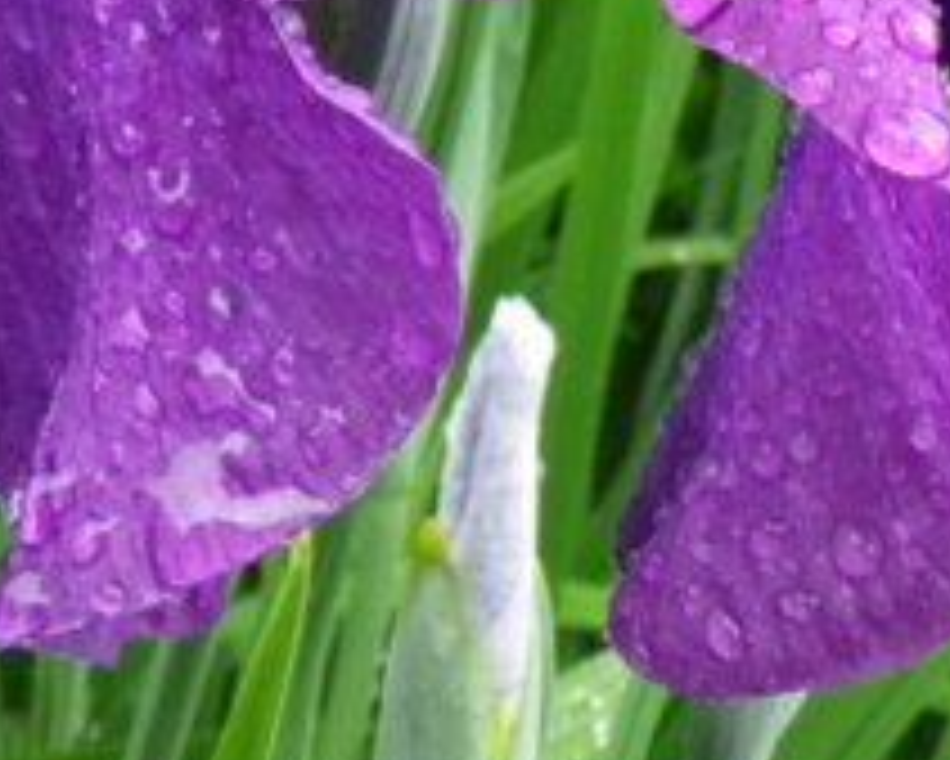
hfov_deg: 15.3
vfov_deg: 11.8
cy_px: -342
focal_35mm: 126
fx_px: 3544
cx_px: 477
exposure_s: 1/50
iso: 200
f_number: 3.8
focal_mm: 6.1
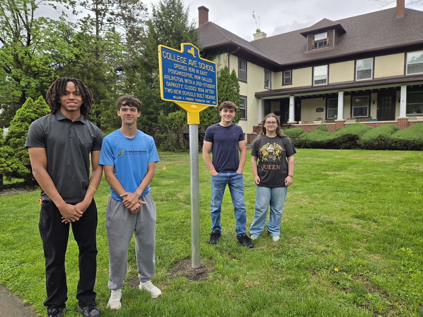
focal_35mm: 23
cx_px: 212
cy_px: 158
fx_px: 281
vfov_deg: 58.9
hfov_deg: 73.9
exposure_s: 1/850
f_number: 1.8
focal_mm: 5.4
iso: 25
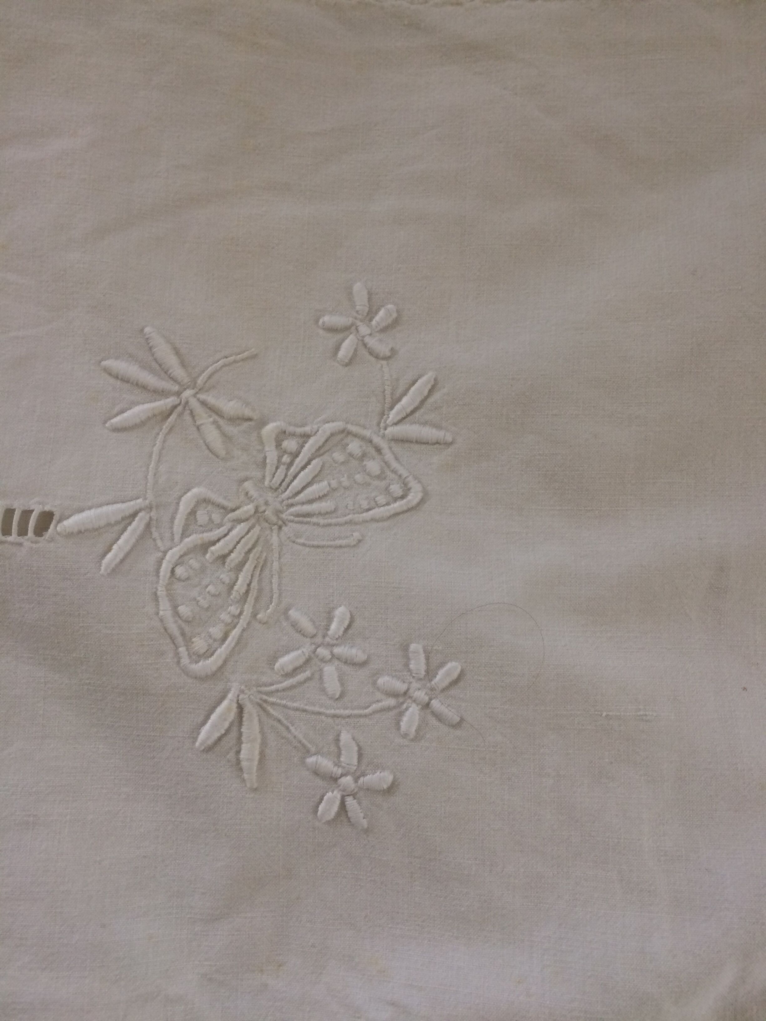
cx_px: 383
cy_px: 510
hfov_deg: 48.2
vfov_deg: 61.7
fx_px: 856
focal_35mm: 29
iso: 50
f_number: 2.2
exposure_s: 1/33
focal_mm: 4.15
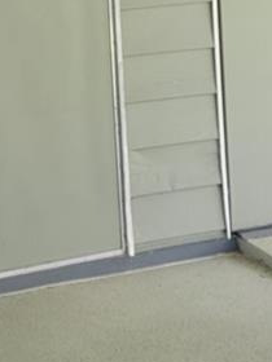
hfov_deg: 14.2
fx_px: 1079
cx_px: 21
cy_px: -13
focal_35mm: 103
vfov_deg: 18.5
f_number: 1.8
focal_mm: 6.7
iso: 64
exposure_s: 1/119
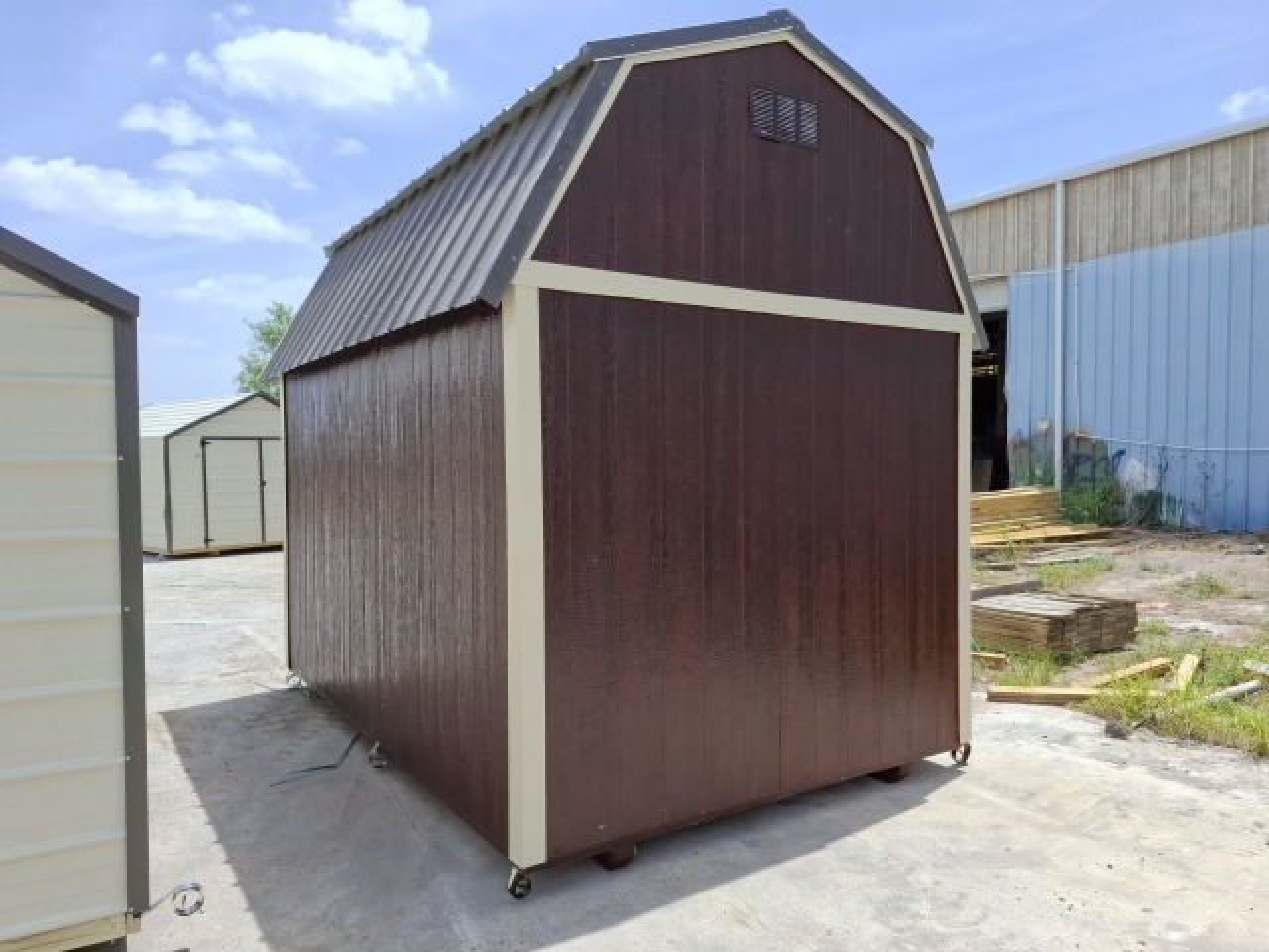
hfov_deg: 73.9
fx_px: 843
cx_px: 634
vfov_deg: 58.9
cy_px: 476
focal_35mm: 23
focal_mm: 5.54
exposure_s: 1/1946
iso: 50
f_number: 1.8
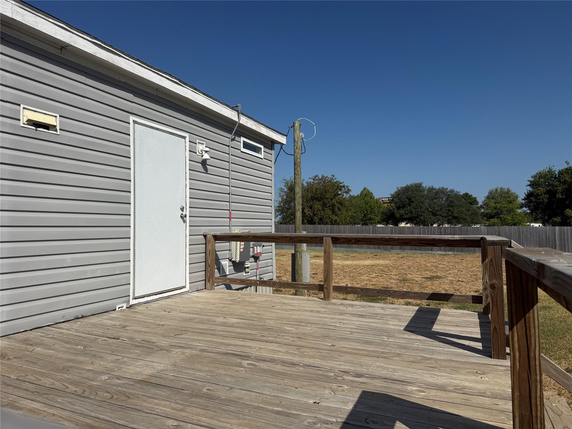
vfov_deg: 56.8
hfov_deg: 71.6
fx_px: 397
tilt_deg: +1.5
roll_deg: +0.1
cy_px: 214
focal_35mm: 24
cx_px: 286
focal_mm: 6.76
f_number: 1.78
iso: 80
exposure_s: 1/10309
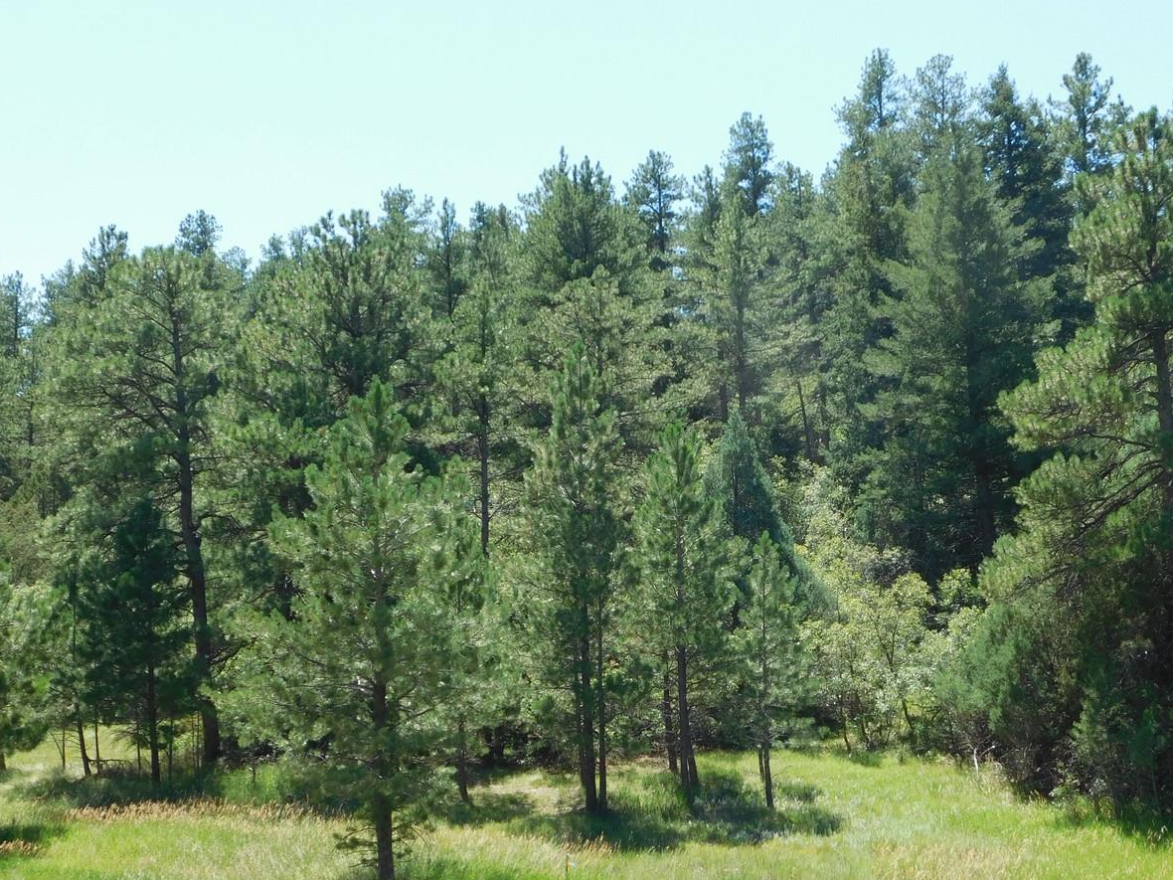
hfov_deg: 31.6
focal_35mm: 61
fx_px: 2067
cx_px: 675
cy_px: 527
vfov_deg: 24.0
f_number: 3.7
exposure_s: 1/400
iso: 125
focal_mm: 8
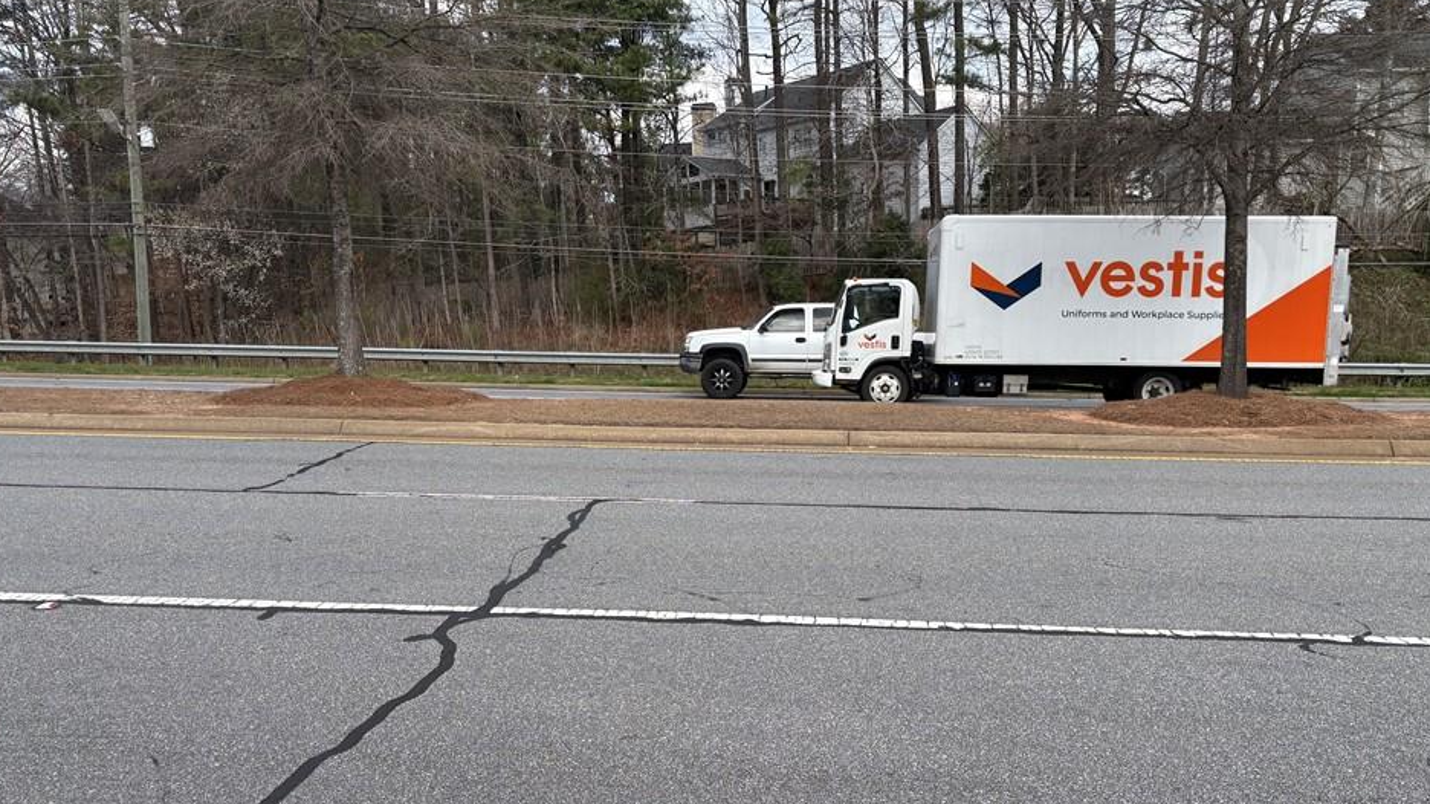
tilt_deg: -3.3
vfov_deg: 37.6
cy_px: 472
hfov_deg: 62.6
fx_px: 1175
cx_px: 739
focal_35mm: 31
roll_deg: +2.1
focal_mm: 5.96
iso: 50
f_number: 1.6
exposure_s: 1/1451
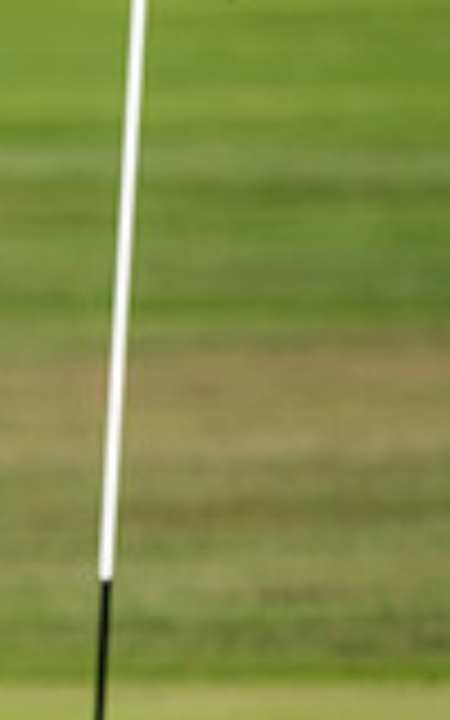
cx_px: -964
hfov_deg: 1.1
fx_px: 23704
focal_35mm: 1208
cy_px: 665
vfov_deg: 1.7
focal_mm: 300
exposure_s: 1/1250
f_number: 5.6
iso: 200
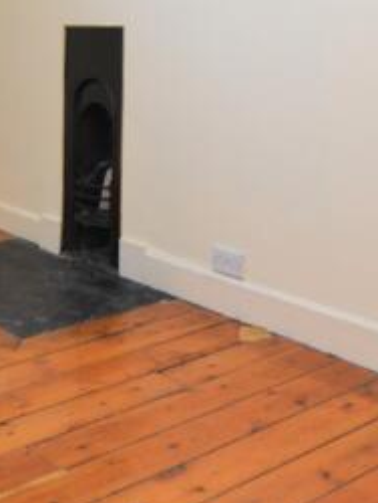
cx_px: 123
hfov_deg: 24.7
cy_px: 122
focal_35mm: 59
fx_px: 858
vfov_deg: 32.0
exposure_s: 1/60
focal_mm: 10
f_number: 3.5
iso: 400
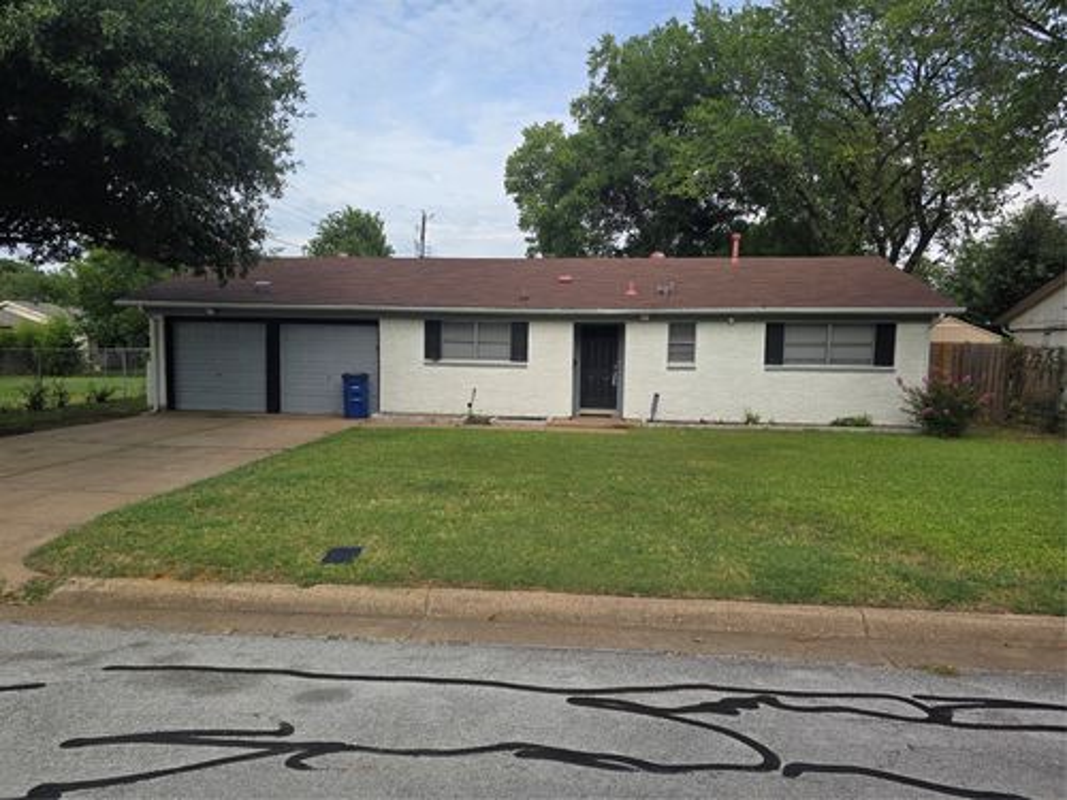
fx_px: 709
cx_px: 534
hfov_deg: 73.9
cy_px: 400
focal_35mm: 23
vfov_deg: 58.9
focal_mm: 6.3
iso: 12
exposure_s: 1/559
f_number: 1.7
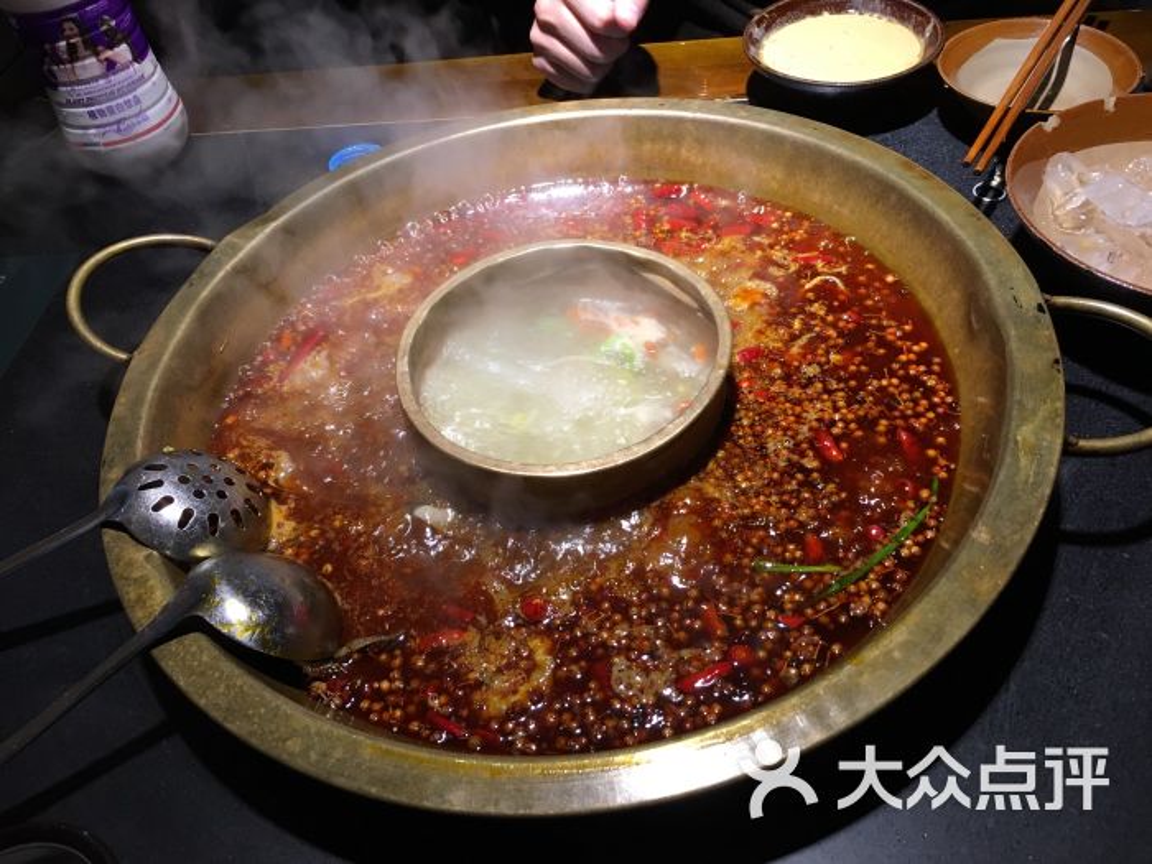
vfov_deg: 48.2
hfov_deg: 61.7
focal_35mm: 29
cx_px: 576
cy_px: 432
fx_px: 965
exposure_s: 1/33
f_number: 2.2
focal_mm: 4.15
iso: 50
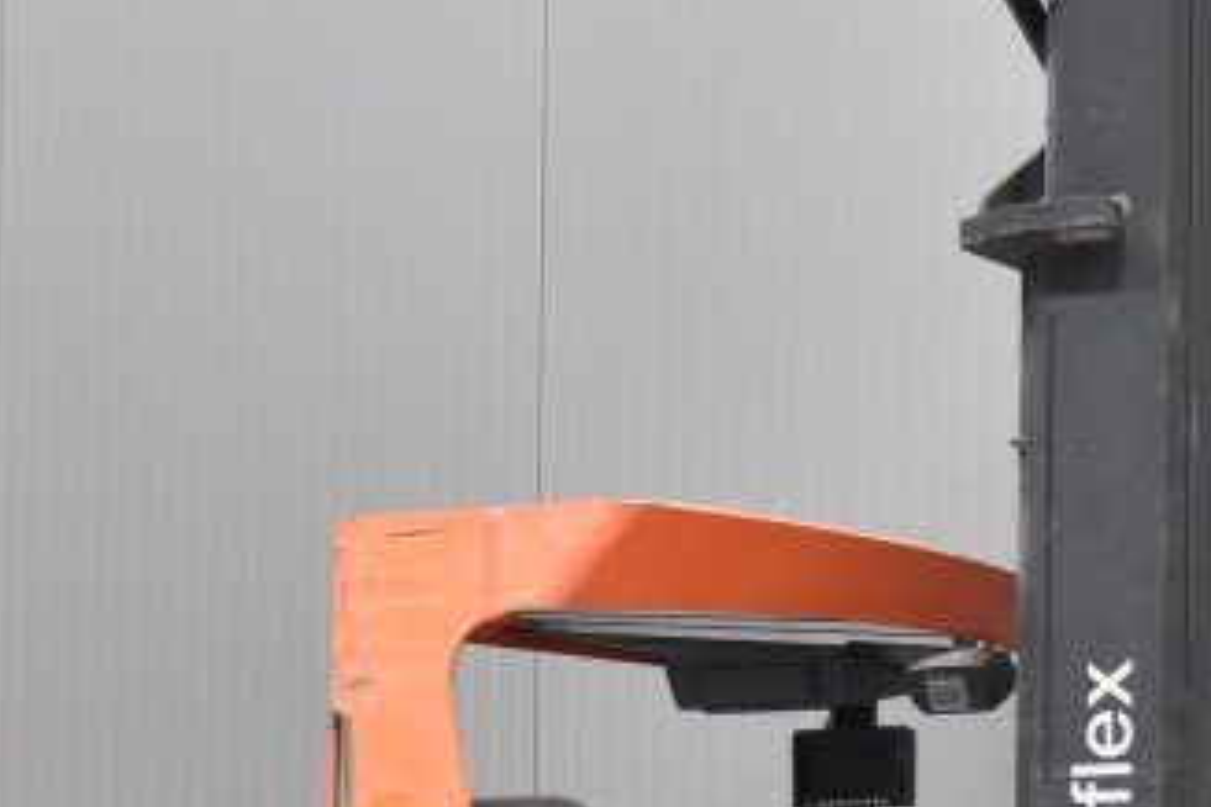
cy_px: 1055
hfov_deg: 15.1
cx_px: 1363
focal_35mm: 132
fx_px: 4440
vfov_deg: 10.2
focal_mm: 24
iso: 1600
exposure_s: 1/25
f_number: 5.6
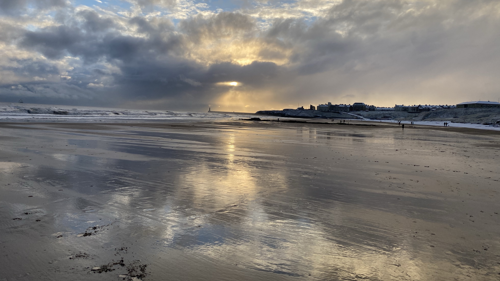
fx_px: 384
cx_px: 245
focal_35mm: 29
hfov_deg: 66.1
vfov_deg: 40.0
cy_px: 111
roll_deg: -3.7
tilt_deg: -1.7
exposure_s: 1/2625
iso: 32
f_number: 1.8
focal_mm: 4.25
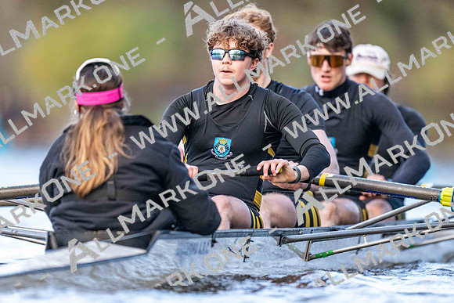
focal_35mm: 600
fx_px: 7568
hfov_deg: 3.4
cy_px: 152
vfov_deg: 2.3
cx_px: 227
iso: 4500
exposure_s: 1/2500
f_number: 4
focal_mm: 600
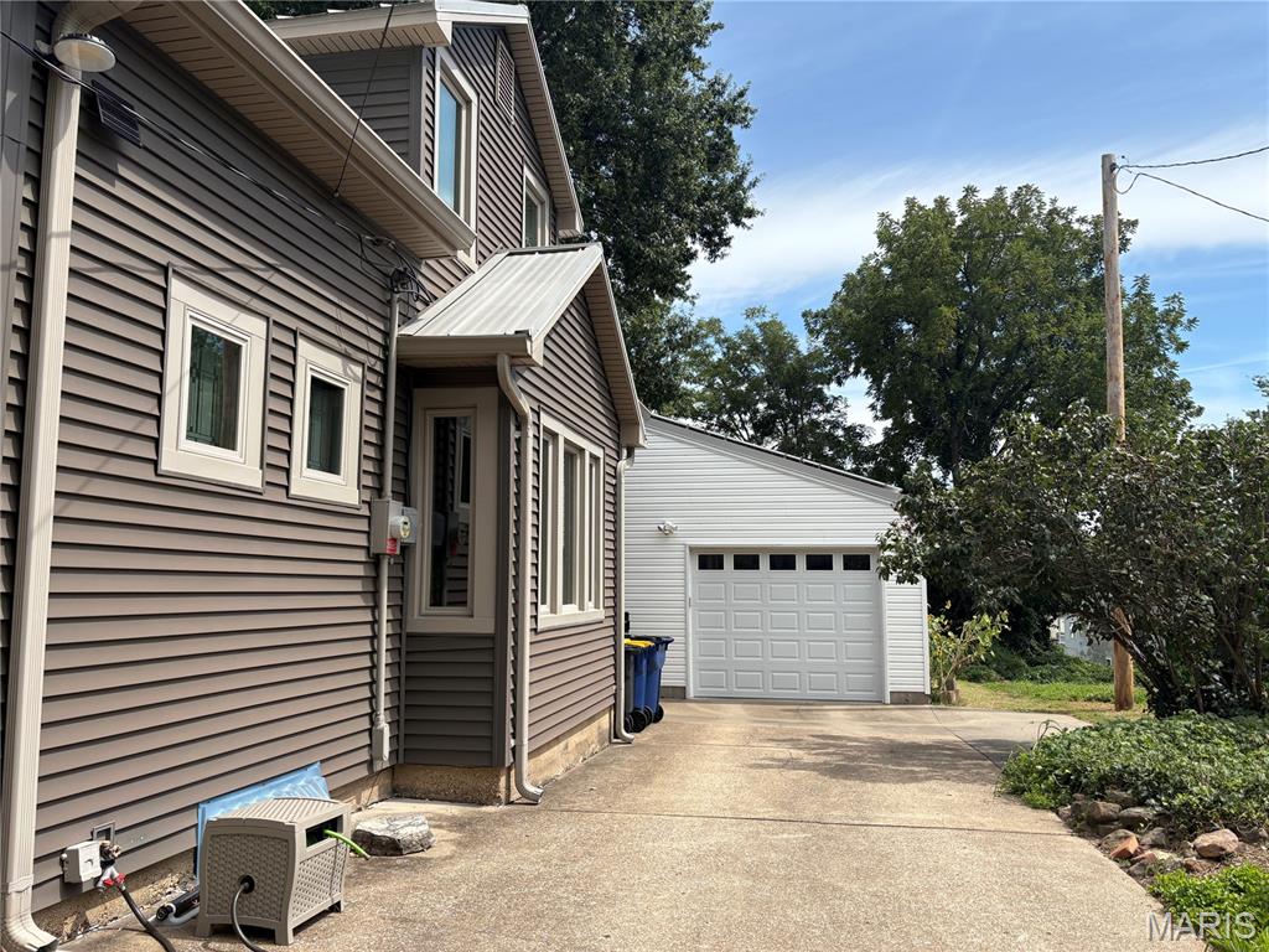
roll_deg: +1.0
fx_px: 953
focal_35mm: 26
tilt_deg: +5.8
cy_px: 476
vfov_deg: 53.1
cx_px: 634
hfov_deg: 67.3
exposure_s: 1/2865
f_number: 1.6
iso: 50
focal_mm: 5.96
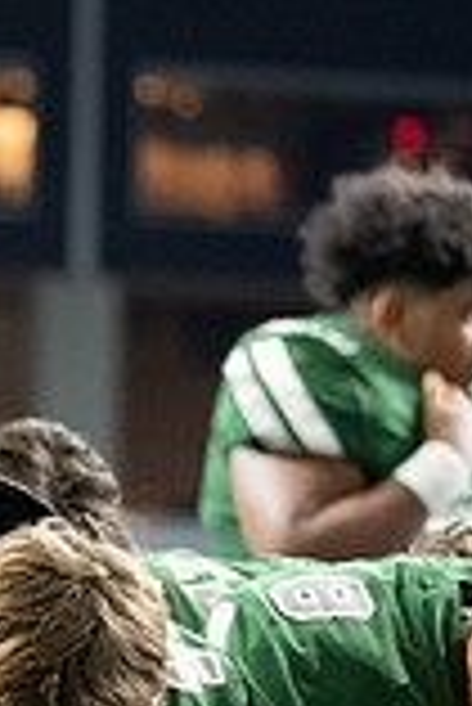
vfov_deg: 4.8
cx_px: -749
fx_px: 8300
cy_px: 889
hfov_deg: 3.2
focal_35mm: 423
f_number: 2.8
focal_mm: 91
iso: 1600
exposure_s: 1/400
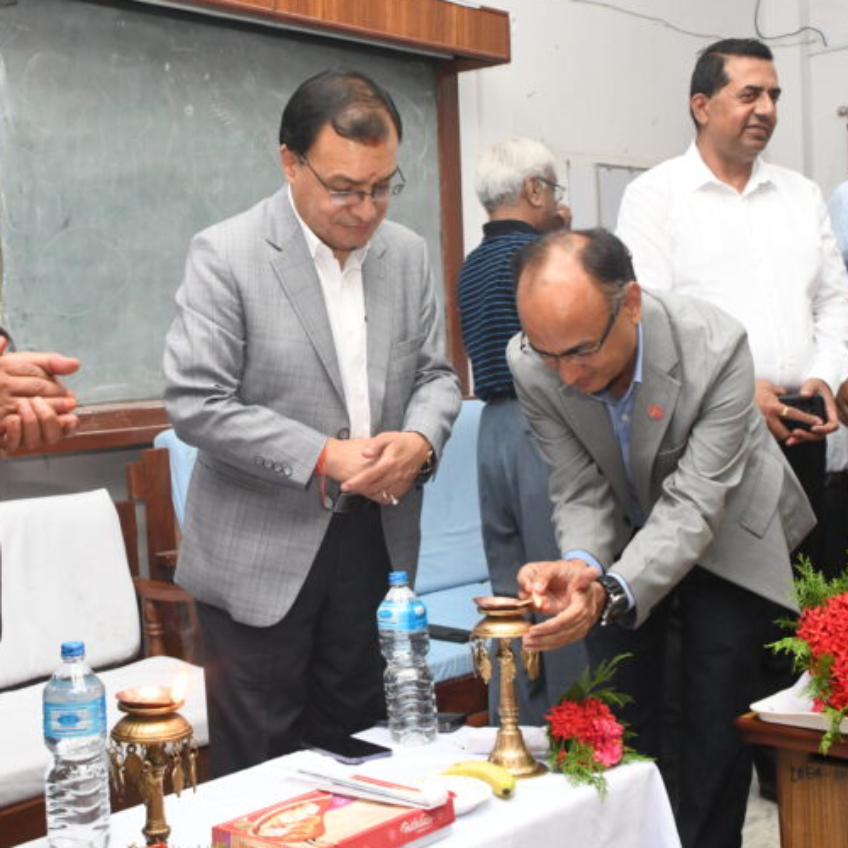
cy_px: 424
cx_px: 315
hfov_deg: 35.8
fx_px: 1303
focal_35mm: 47
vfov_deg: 36.1
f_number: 5.6
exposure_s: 1/30
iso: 4000
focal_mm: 24
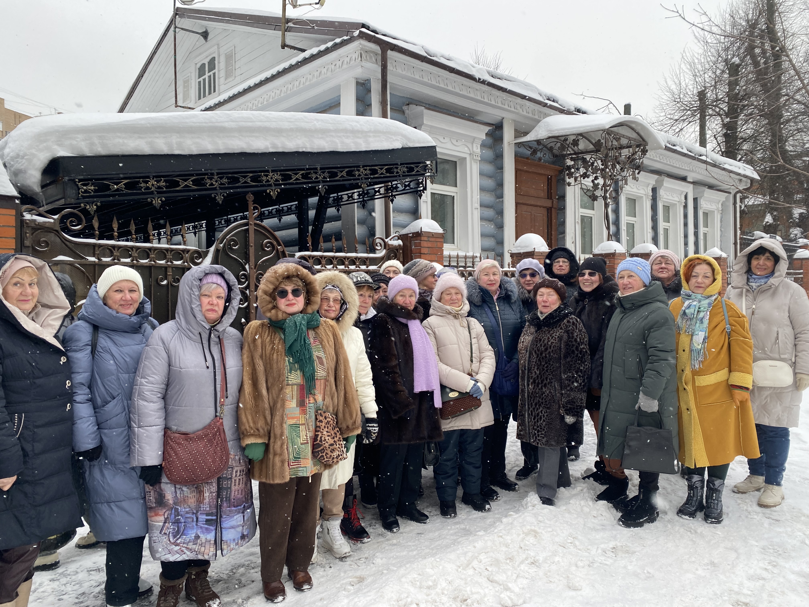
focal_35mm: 26
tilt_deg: -0.9
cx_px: 404
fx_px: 608
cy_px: 304
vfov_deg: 53.1
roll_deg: -0.1
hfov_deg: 67.3
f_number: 1.8
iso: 32
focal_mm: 4.25
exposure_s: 1/239
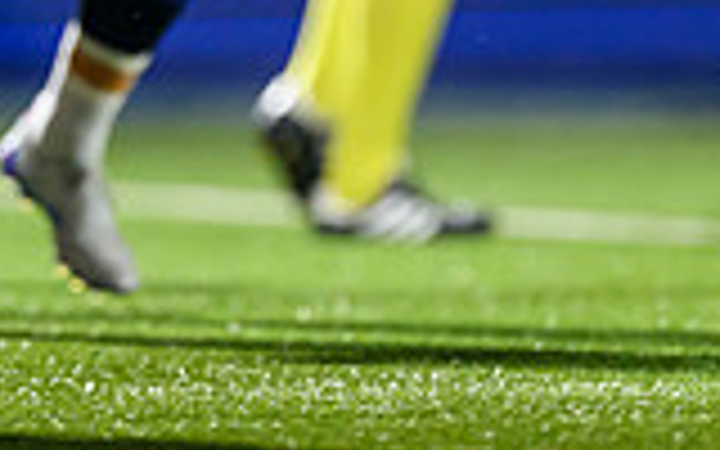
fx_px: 34771
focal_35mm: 1772
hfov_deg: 1.2
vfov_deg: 0.7
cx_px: -243
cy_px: -484
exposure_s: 1/640
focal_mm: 400
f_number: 3.2
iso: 5000
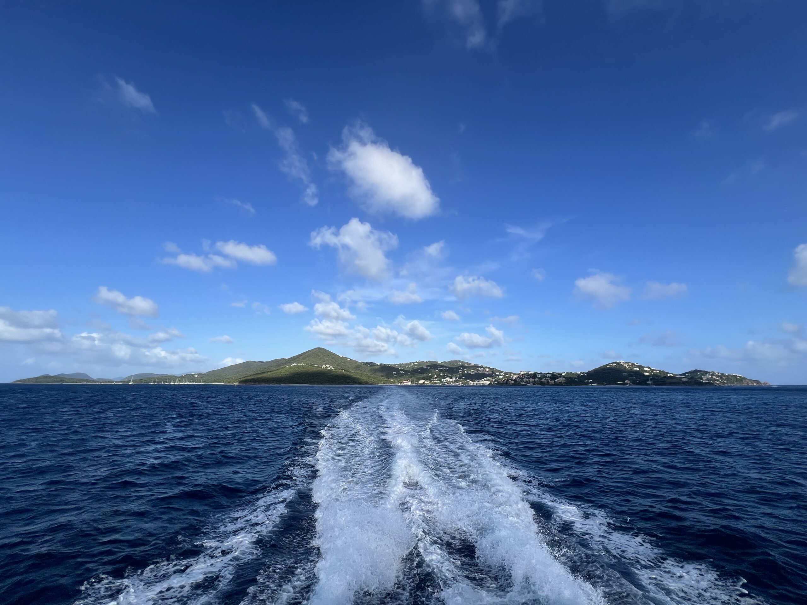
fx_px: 303
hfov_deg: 106.2
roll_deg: -0.5
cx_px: 404
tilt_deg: +13.1
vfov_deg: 89.9
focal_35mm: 13
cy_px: 302
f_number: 1.8
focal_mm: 1.57
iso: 32
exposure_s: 1/2137
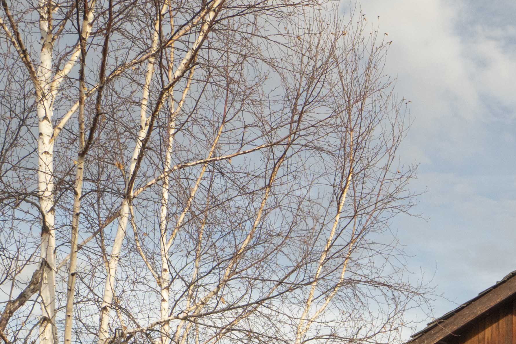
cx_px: 627
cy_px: 559
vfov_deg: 16.1
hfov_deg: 24.2
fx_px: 1085
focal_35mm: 76
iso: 500
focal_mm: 15
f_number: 7.1
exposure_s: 1/400
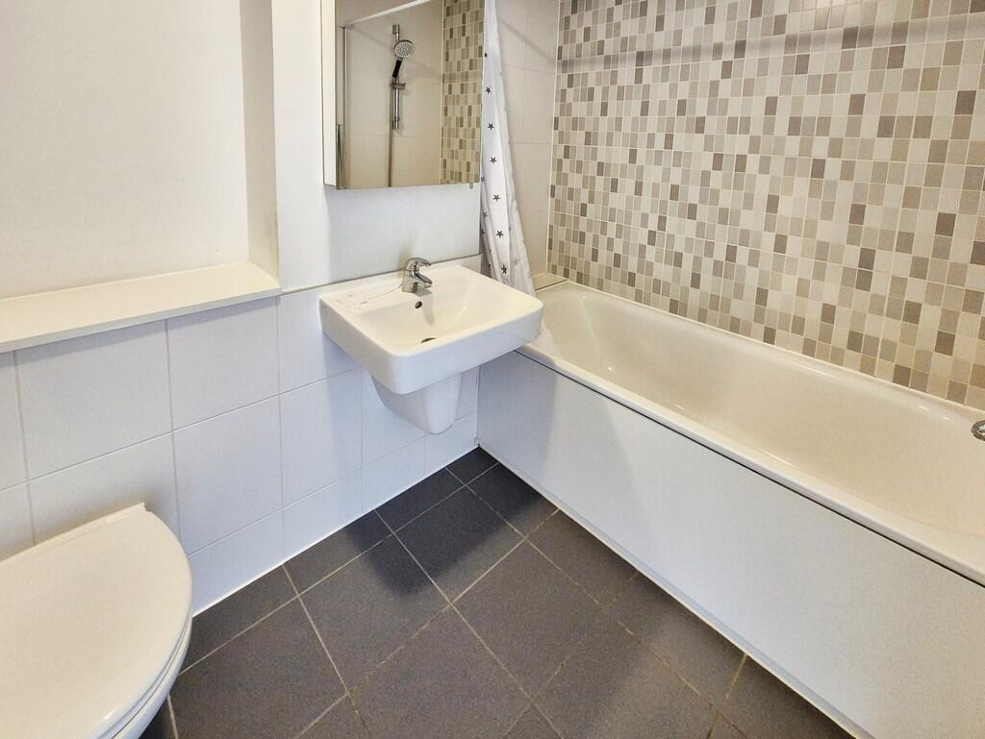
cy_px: 370
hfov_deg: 106.2
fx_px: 370
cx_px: 492
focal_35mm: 13
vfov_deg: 90.0
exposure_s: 1/50
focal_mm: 2.2
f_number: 2.2
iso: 320
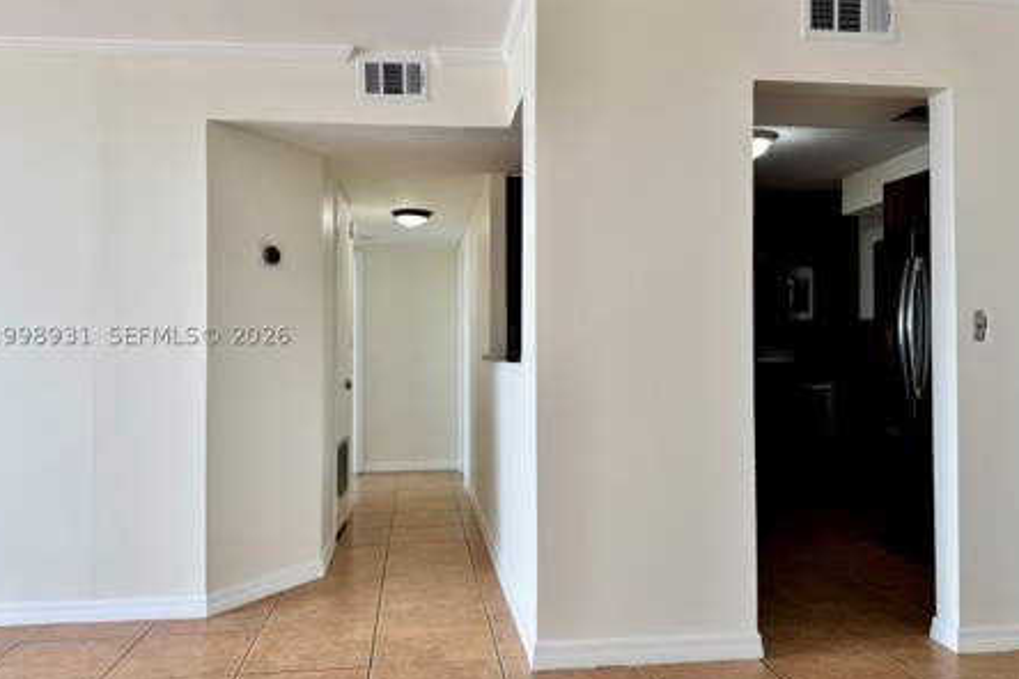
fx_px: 764
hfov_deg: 67.4
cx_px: 500
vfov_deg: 47.9
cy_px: 335
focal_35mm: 27
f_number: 1.78
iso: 64
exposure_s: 1/227
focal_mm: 6.76
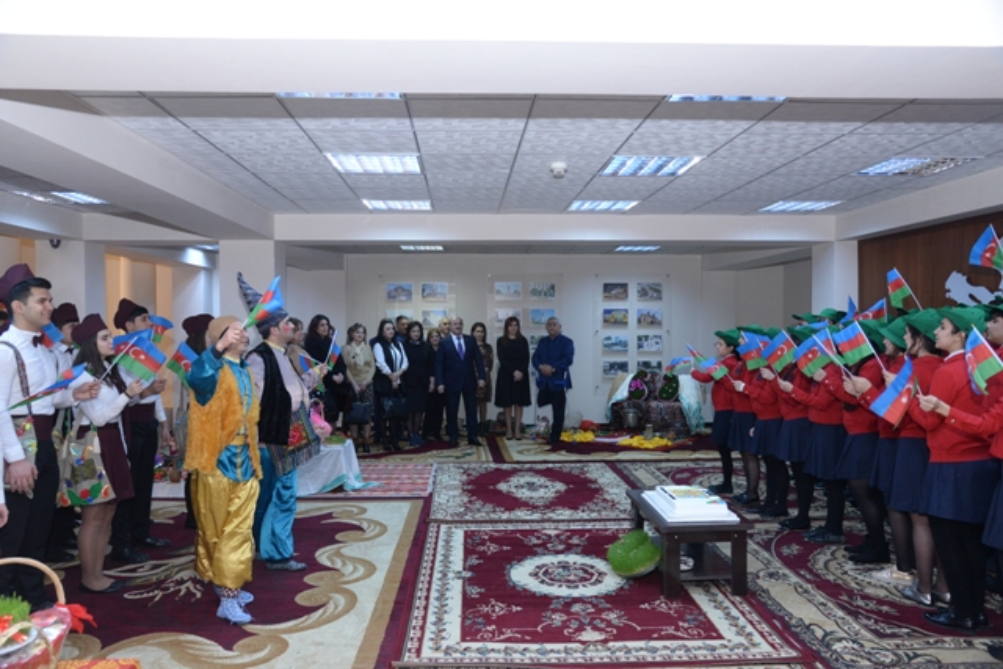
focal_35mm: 28
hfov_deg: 65.5
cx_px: 502
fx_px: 780
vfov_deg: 46.4
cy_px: 334
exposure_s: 1/100
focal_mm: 28
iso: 2200
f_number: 5.6
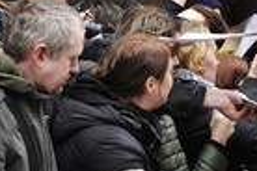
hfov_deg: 9.0
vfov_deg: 6.0
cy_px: 93
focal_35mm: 229
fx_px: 1635
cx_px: 206
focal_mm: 70
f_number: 4
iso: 640
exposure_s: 1/125
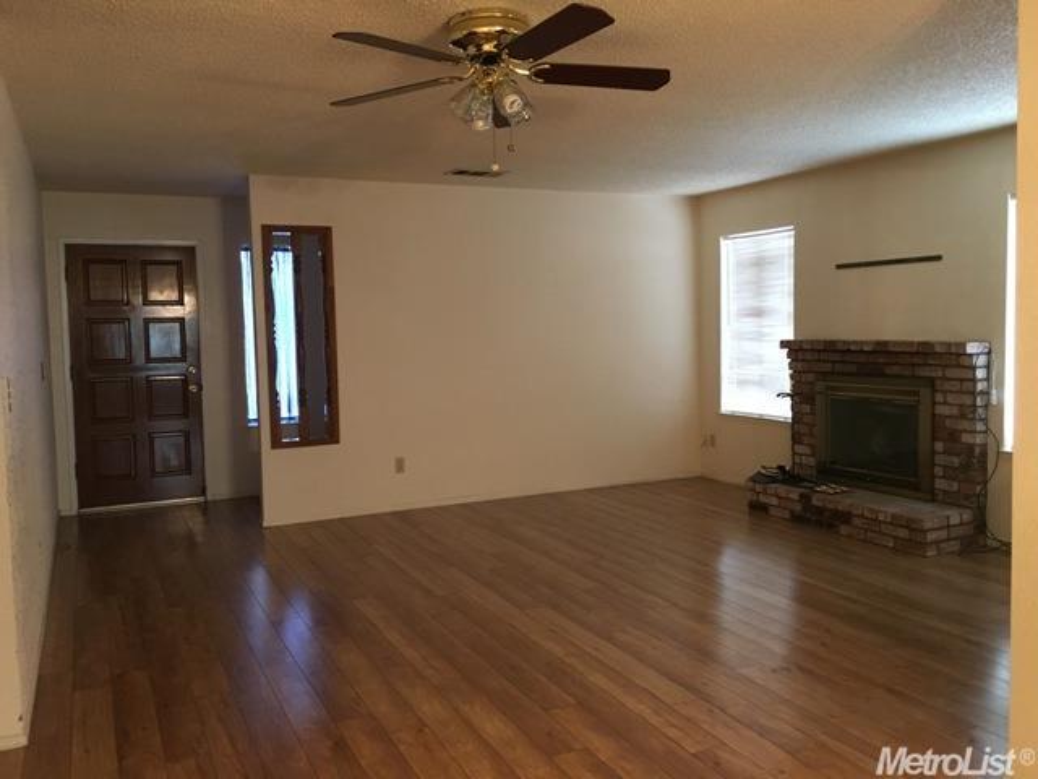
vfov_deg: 48.2
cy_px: 390
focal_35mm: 29
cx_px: 519
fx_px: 870
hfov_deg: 61.7
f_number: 2.2
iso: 200
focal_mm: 4.15
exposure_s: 1/20
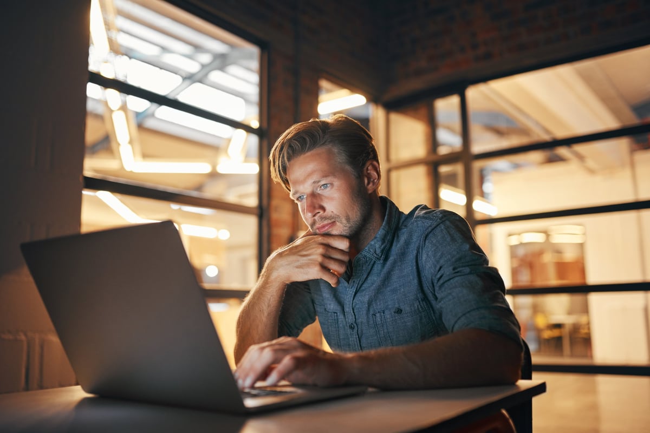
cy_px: 216
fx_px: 632
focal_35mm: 35
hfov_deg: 54.4
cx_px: 325
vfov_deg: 37.9
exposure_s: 1/80
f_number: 1.8
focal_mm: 35
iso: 800
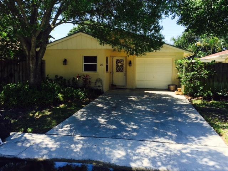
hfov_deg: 61.7
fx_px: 191
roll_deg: -1.5
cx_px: 114
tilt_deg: -5.1
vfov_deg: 48.2
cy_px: 86
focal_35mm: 29
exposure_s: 1/628
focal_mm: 4.15
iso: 32
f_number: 2.2
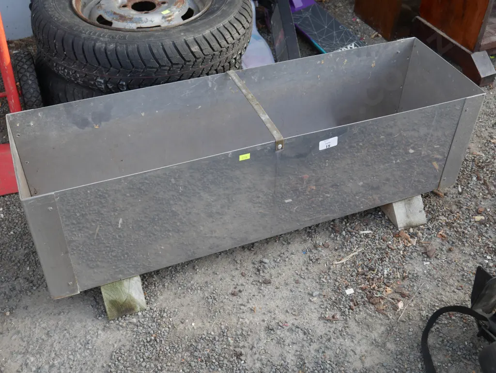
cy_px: 186
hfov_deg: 46.8
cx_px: 248
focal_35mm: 40
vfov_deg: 36.0
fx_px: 573
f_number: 5
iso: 200
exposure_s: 1/125
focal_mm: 20
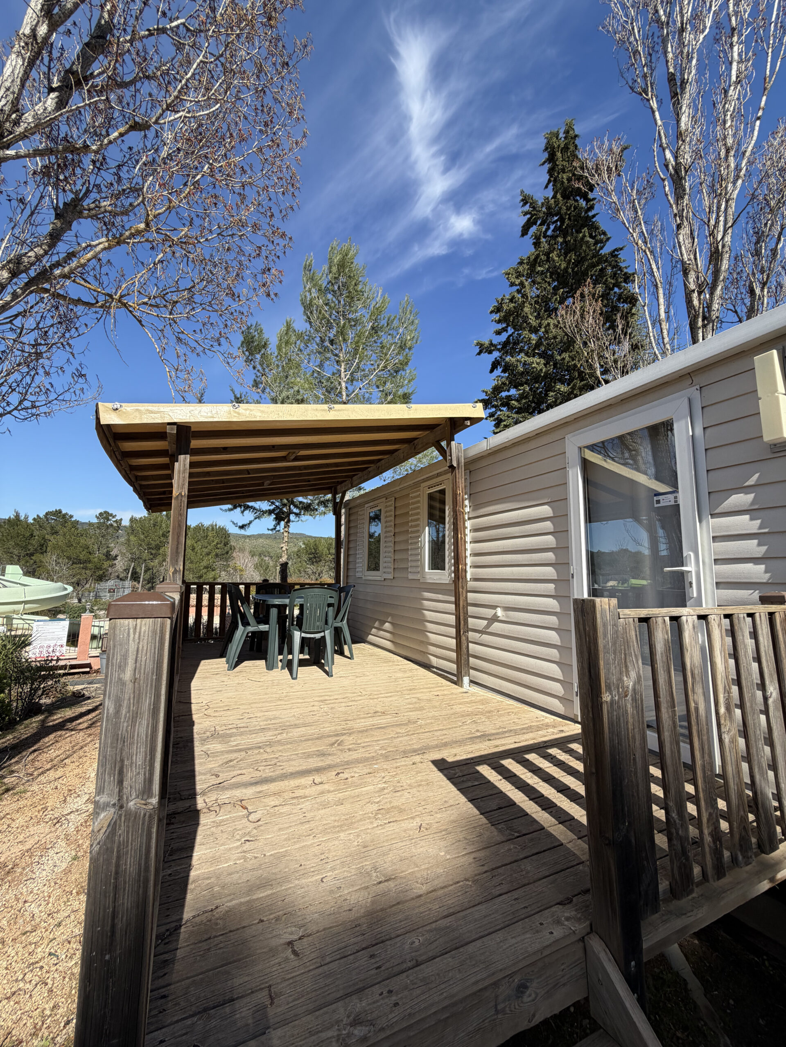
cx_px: 393
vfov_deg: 102.1
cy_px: 524
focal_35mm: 14
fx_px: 424
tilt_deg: +9.5
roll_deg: -2.7
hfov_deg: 85.7
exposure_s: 1/770
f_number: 2.2
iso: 25
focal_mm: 2.22
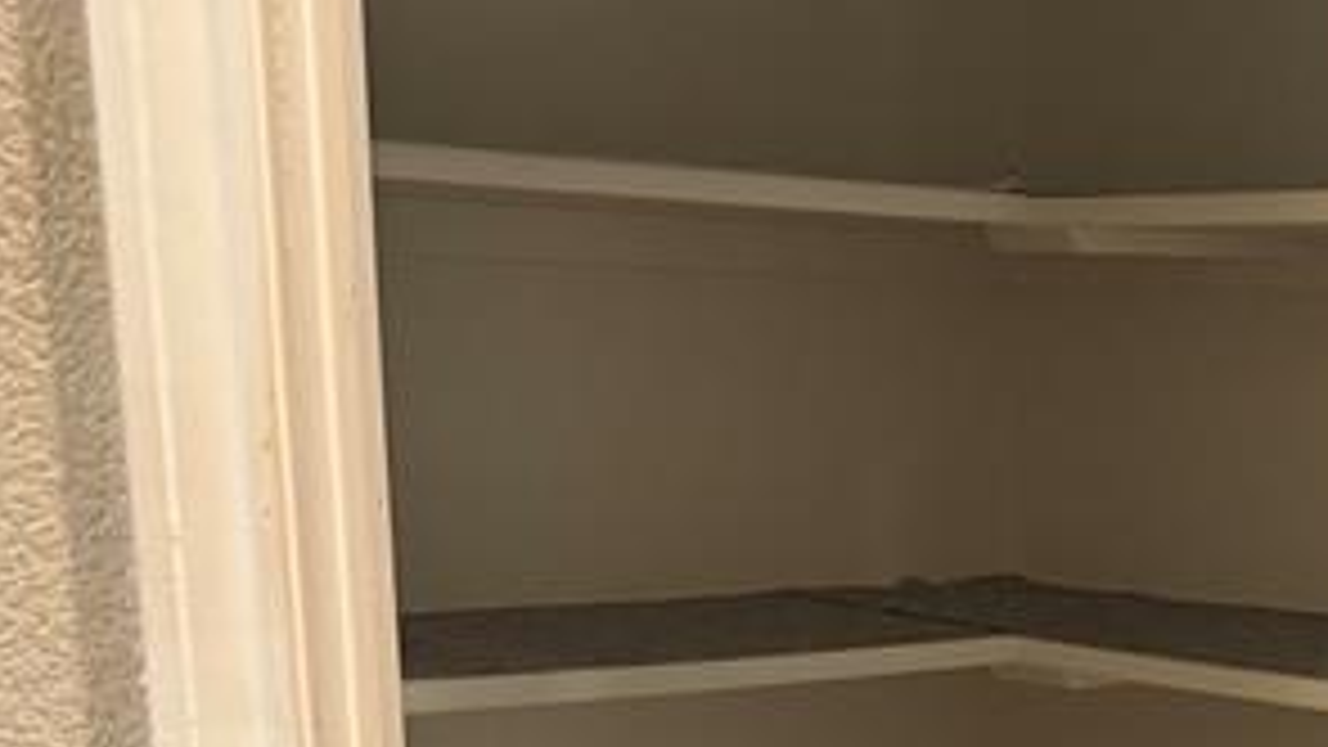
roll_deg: -1.8
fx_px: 2395
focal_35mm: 68
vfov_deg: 16.1
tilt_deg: -18.3
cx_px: 1026
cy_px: 1148
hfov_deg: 30.4
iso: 640
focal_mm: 6.76
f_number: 1.78
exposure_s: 1/40
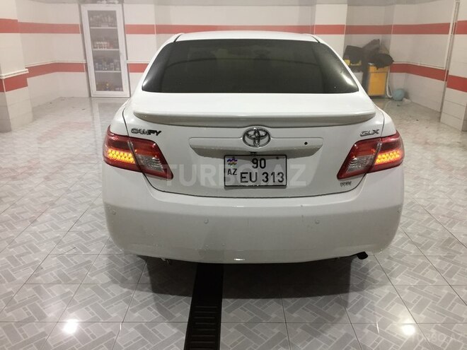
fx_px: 391
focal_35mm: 29
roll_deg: -0.9
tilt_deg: -19.1
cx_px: 234
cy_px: 175
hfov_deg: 61.7
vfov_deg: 48.2
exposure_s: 1/33
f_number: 2.2
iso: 100
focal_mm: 4.15
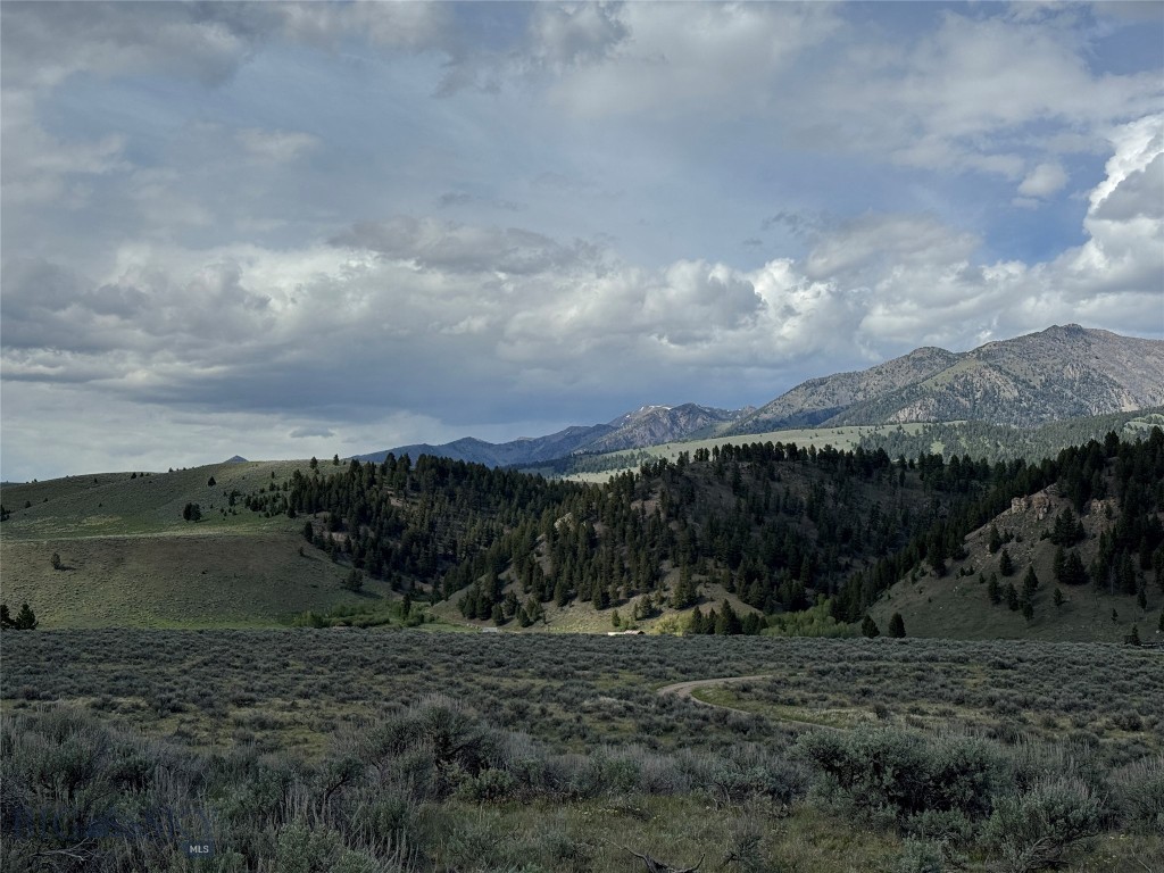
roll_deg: -0.7
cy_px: 436
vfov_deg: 30.3
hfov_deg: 39.7
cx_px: 582
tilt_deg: +4.0
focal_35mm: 48
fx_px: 1614
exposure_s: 1/7937
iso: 64
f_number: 1.78
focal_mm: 6.76
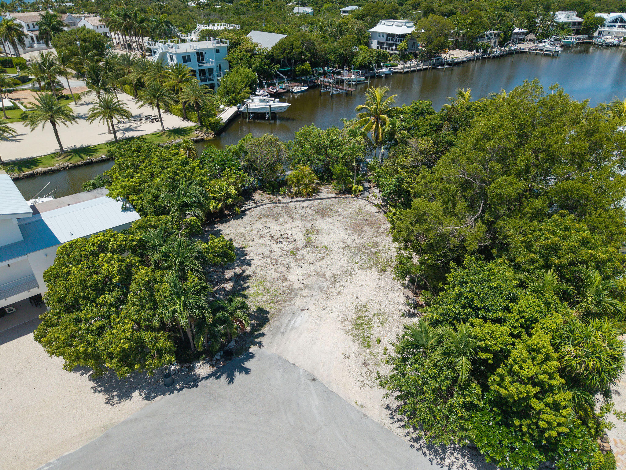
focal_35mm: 24
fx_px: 434
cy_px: 235
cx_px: 313
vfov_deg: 56.8
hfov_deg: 71.6
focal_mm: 8.67
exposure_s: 1/4000
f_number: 1.8
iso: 190
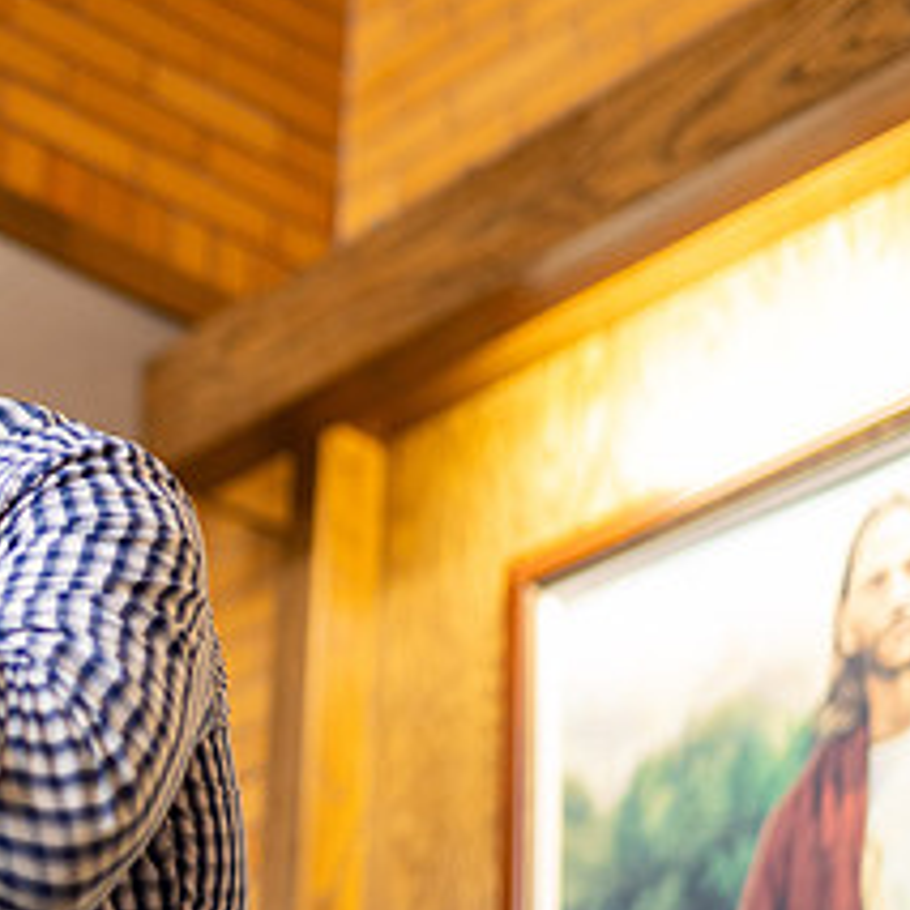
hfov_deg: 14.6
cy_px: 562
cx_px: -167
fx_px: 3450
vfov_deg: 15.0
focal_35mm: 116
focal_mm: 50
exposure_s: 1/125
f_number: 1.8
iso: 1000
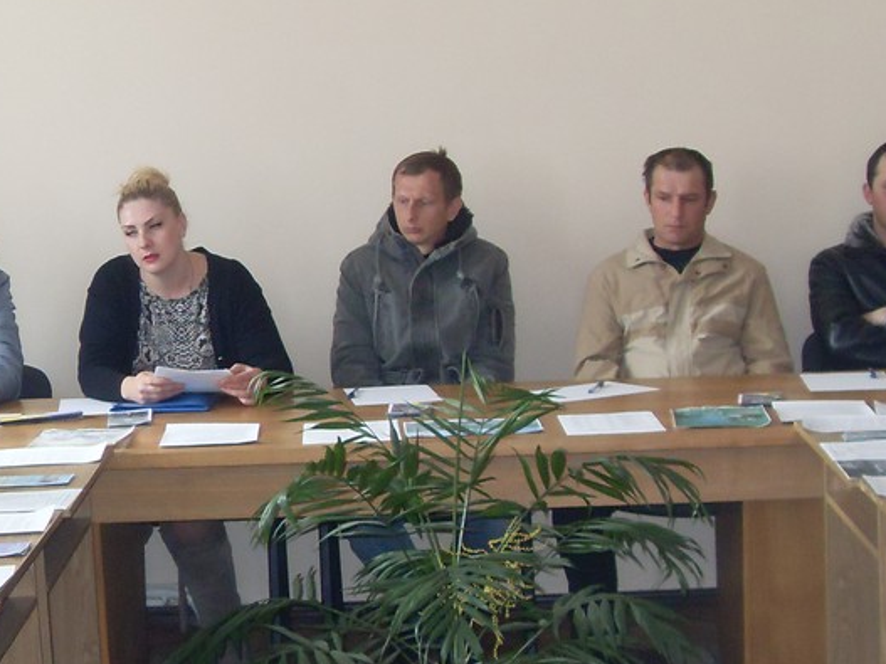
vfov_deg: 17.3
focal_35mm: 85
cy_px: 449
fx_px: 2175
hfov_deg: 23.0
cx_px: 461
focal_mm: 6.3
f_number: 2.8
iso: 200
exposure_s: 1/45
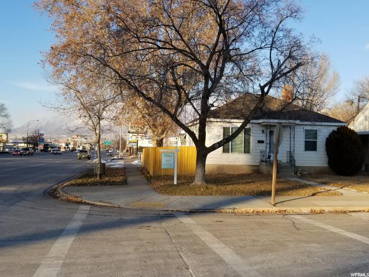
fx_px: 277
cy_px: 138
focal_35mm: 26
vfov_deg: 53.1
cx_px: 184
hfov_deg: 67.3
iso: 50
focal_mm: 4.25
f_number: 1.7
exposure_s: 1/1025
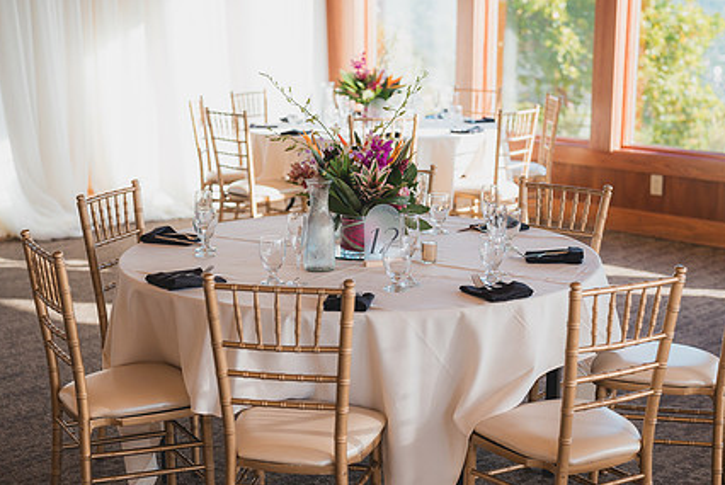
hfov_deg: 29.6
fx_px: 1371
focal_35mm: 68
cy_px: 300
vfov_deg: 20.0
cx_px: 359
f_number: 2.2
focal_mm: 50
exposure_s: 1/640
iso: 320
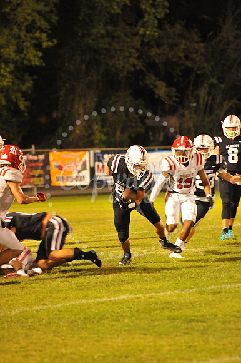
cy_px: 182
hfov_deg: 6.9
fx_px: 2011
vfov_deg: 10.3
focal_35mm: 200
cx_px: 120
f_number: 5
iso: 5000
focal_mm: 200
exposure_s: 1/160
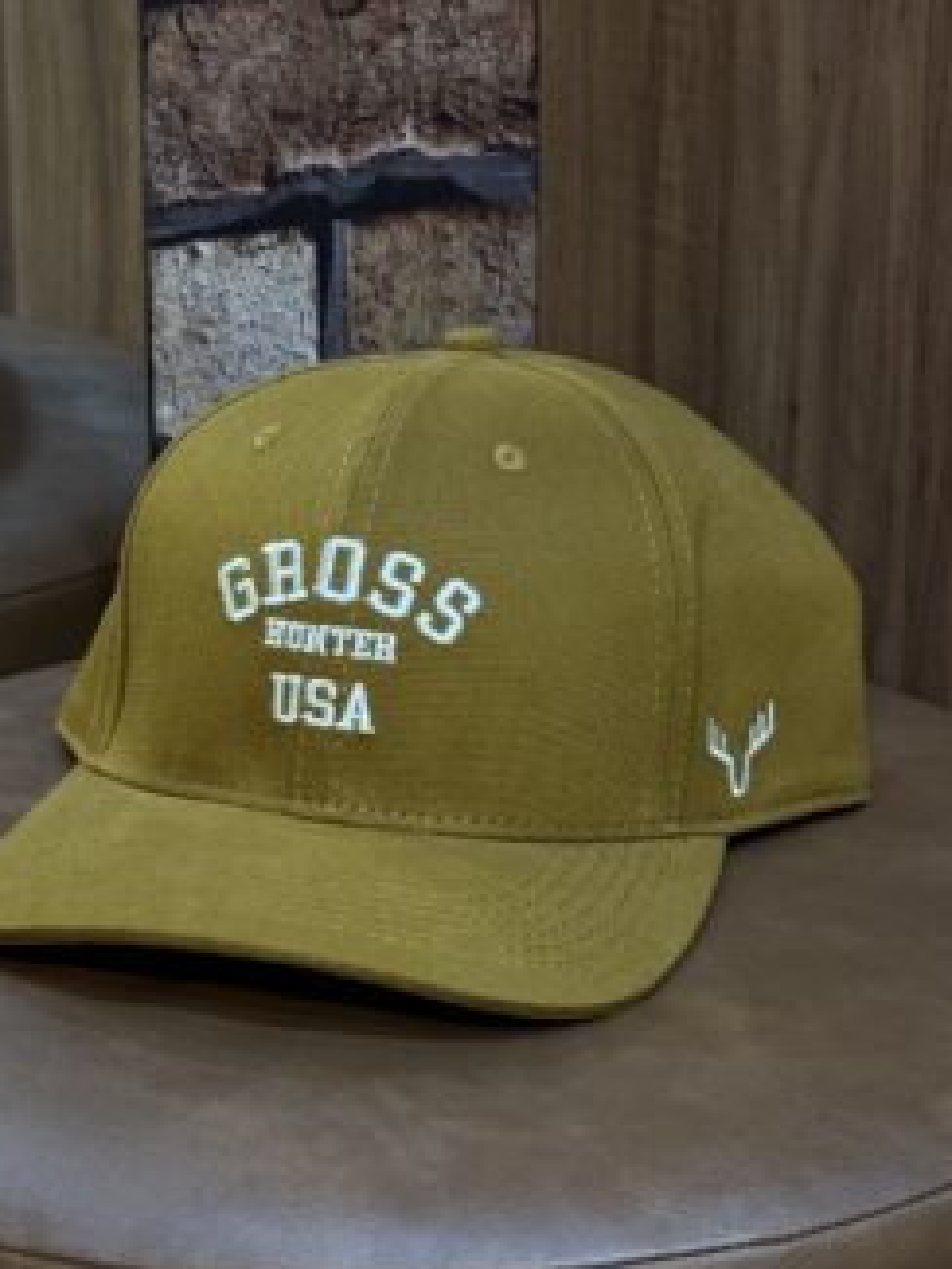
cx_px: 429
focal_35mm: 59
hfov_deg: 24.8
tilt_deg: -18.2
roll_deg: +0.6
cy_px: 594
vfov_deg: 32.7
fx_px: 2162
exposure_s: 1/60
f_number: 1.78
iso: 200
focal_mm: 6.76
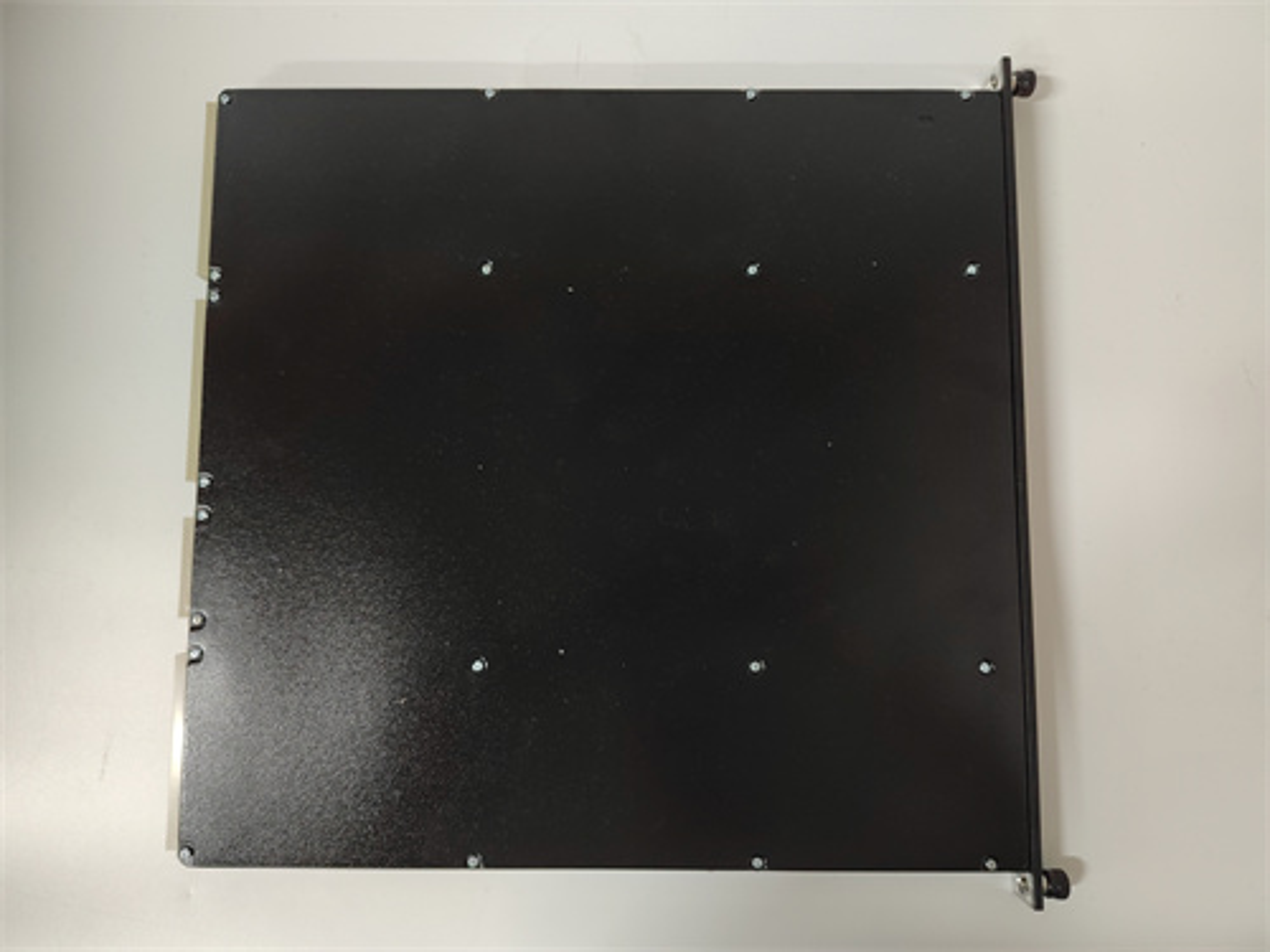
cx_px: 635
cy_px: 476
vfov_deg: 58.9
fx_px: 844
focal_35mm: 23
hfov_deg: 73.9
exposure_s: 1/50
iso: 1744
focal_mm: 5.52
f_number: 1.9
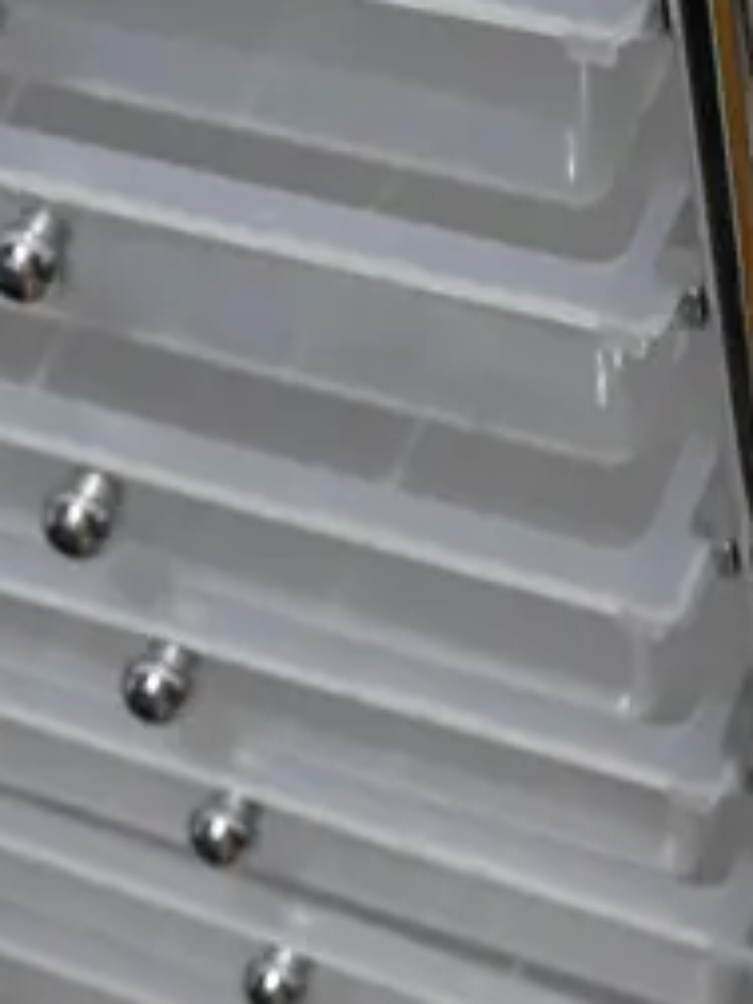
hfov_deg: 12.1
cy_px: -211
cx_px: 133
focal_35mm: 122
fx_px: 3538
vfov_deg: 15.5
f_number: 3.6
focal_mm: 15
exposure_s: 1/60
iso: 200
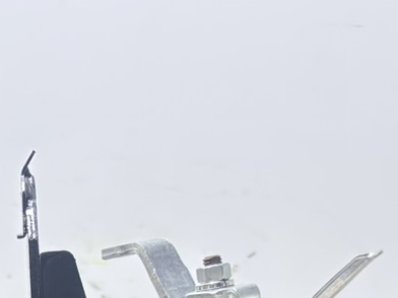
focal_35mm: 136
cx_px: -14
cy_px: 739
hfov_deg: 14.2
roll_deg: -0.6
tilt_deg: -17.3
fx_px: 1564
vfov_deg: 9.6
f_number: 1.6
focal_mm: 5.96
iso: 125
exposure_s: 1/120
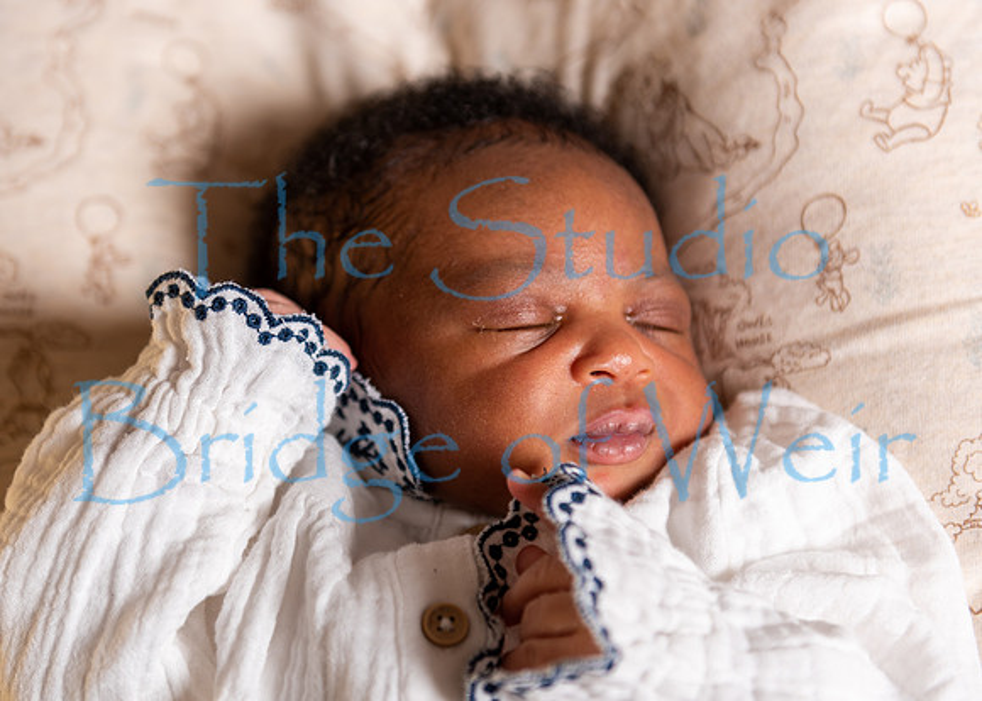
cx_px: 369
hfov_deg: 27.5
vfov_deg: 19.9
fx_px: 1998
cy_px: 305
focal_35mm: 72
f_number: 2.8
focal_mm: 56
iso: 100
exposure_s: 1/160
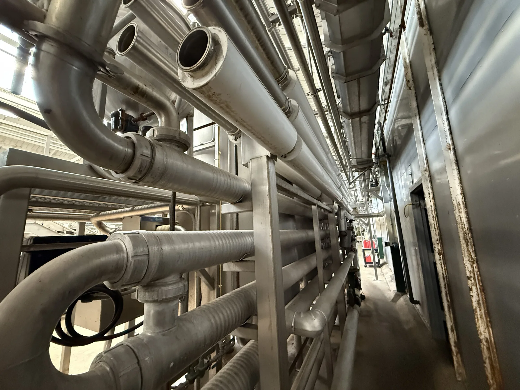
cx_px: 260
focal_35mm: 14
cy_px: 195
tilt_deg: +10.2
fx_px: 210
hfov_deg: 102.1
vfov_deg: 85.7
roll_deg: +2.0
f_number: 2.2
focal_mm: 2.22
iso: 1000
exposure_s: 1/60
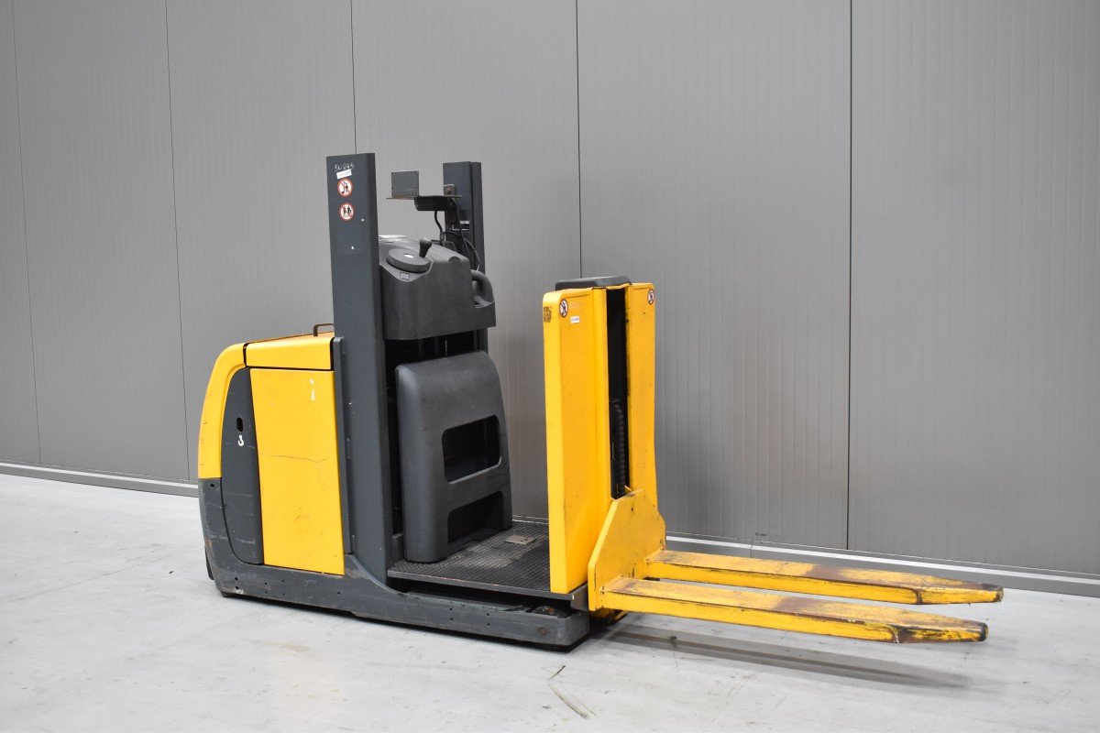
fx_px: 1146
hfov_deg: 51.3
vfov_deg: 35.5
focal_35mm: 38
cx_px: 550
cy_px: 366
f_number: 5
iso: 1600
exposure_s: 1/40
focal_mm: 25
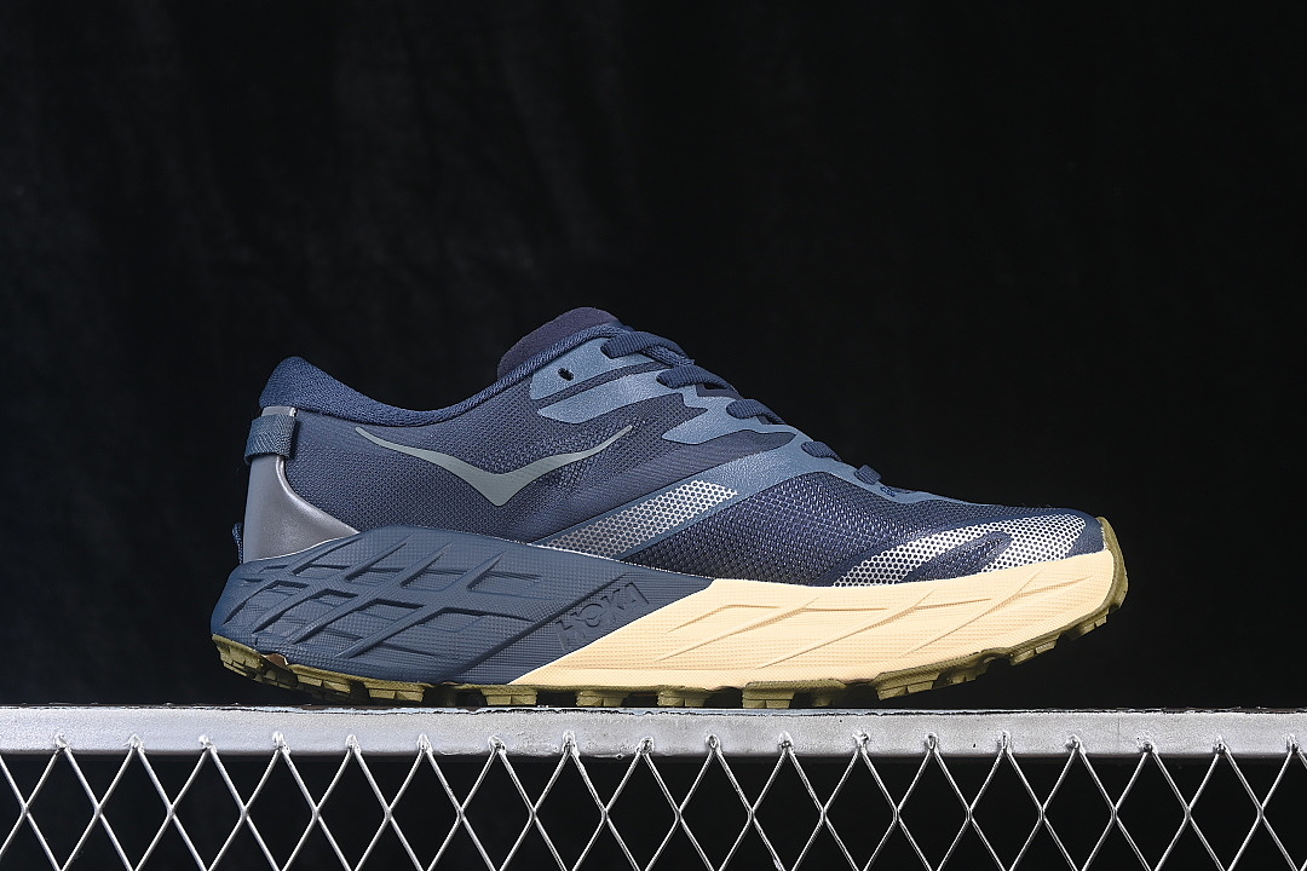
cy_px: 436
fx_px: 2723
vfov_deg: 18.2
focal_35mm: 75
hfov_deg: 27.0
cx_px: 654
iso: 160
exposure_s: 1/60
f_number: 6.3
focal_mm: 50
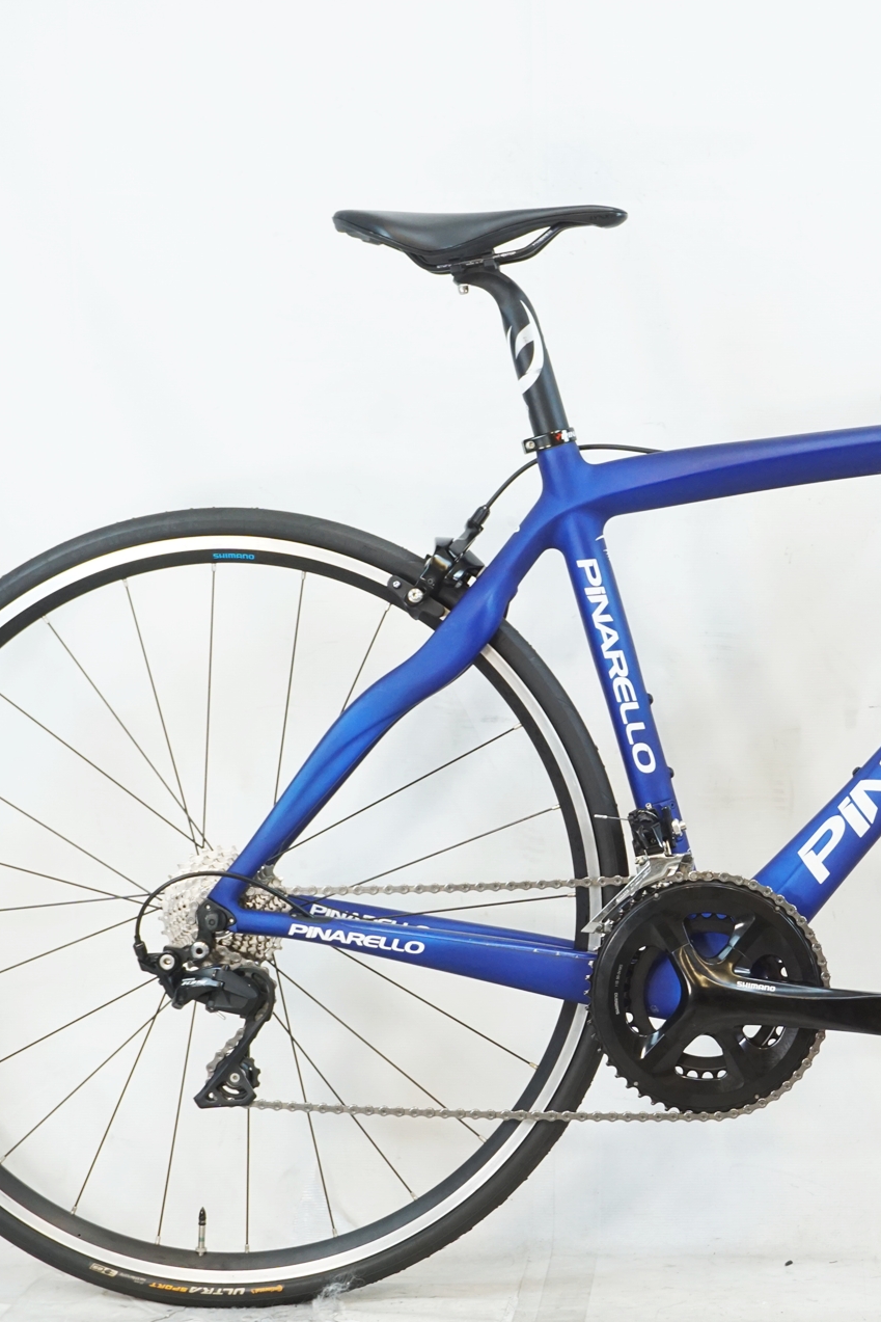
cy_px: 659
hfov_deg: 14.2
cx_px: 813
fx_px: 3486
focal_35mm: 95
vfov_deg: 21.5
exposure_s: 1/40
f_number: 6.3
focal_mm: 42
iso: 800
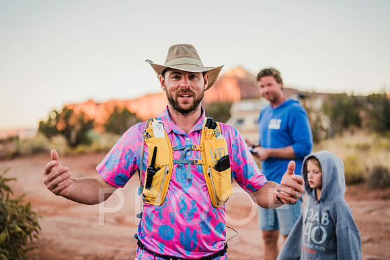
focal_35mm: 50
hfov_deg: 39.6
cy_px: 130
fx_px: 542
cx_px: 195
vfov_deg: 27.0
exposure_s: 1/400
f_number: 1.4
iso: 160
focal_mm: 50
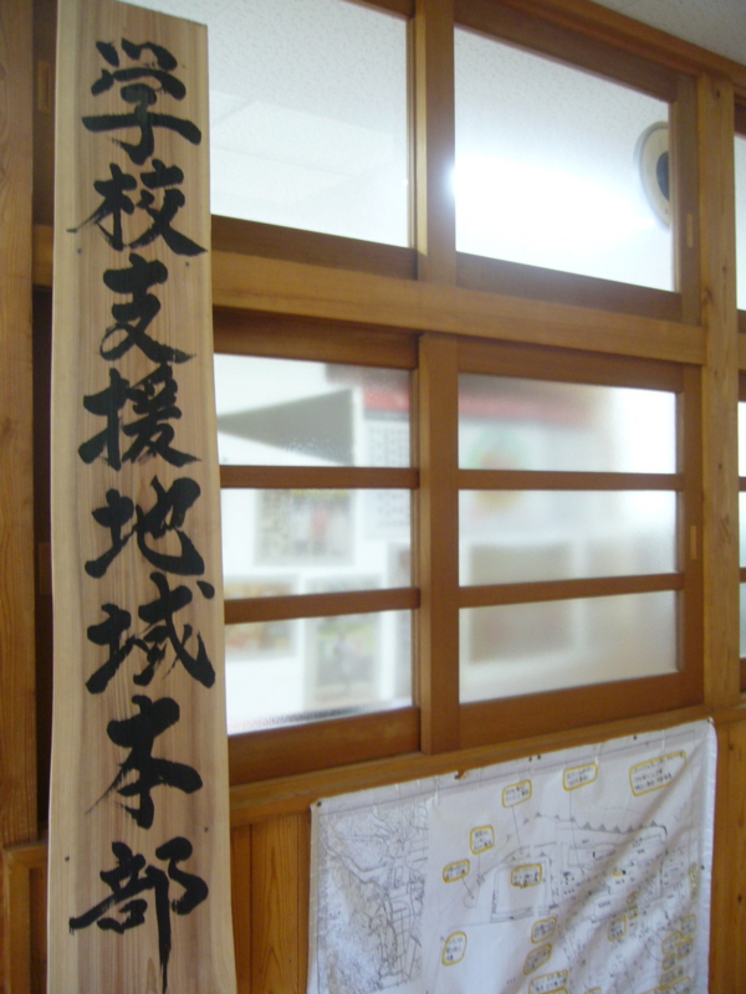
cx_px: 373
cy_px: 497
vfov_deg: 52.6
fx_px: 1006
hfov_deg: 40.7
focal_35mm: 35
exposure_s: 1/13
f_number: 2.8
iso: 160
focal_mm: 5.8
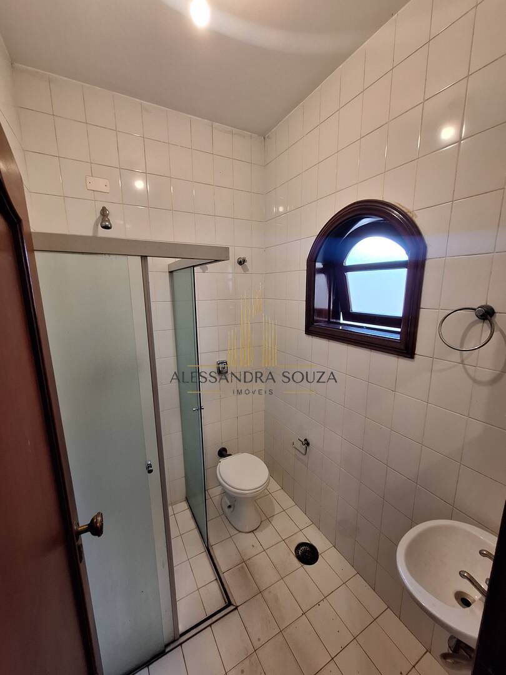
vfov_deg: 106.2
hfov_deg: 89.9
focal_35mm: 13
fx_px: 253
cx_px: 253
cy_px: 338
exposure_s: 1/40
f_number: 2.2
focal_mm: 1.74
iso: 80
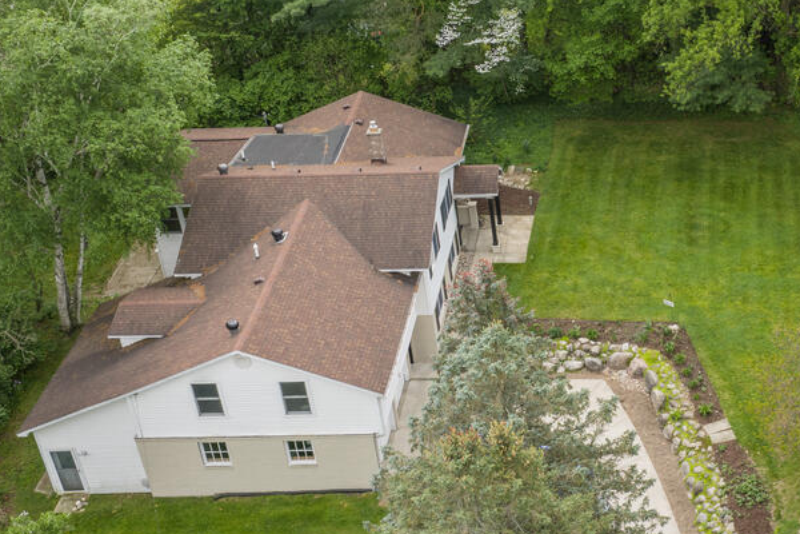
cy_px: 275
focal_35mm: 56
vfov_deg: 24.2
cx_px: 667
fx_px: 1244
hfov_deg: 34.3
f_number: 5.6
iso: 100
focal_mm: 14.45
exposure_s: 1/50
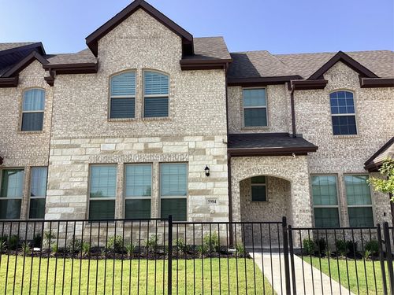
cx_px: 197
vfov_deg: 45.4
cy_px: 148
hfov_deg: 58.4
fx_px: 353
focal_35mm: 31
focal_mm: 3.3
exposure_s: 1/849
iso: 25
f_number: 2.4
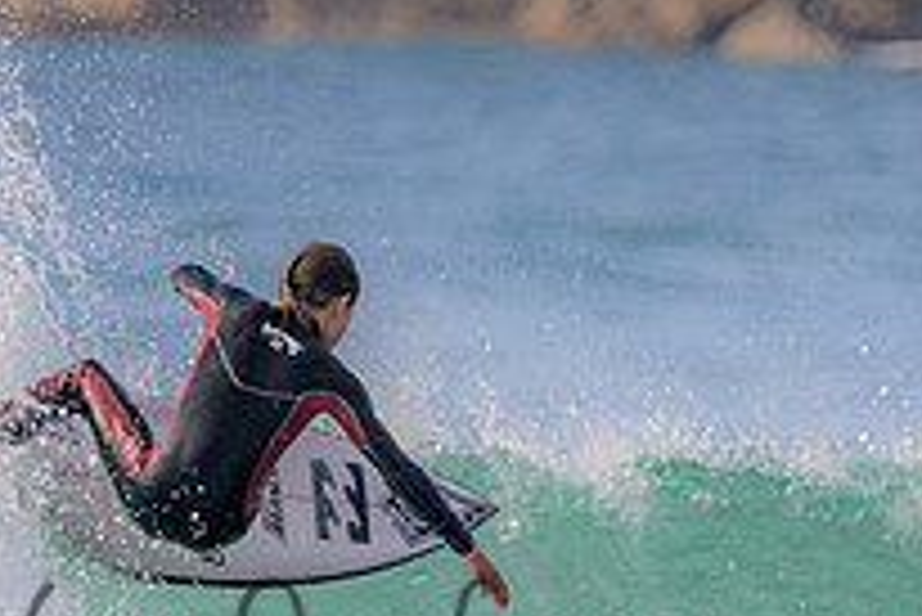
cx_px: 432
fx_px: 57869
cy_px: 609
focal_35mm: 2258
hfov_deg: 0.9
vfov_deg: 0.6
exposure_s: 1/2000
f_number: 11
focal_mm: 800
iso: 1600
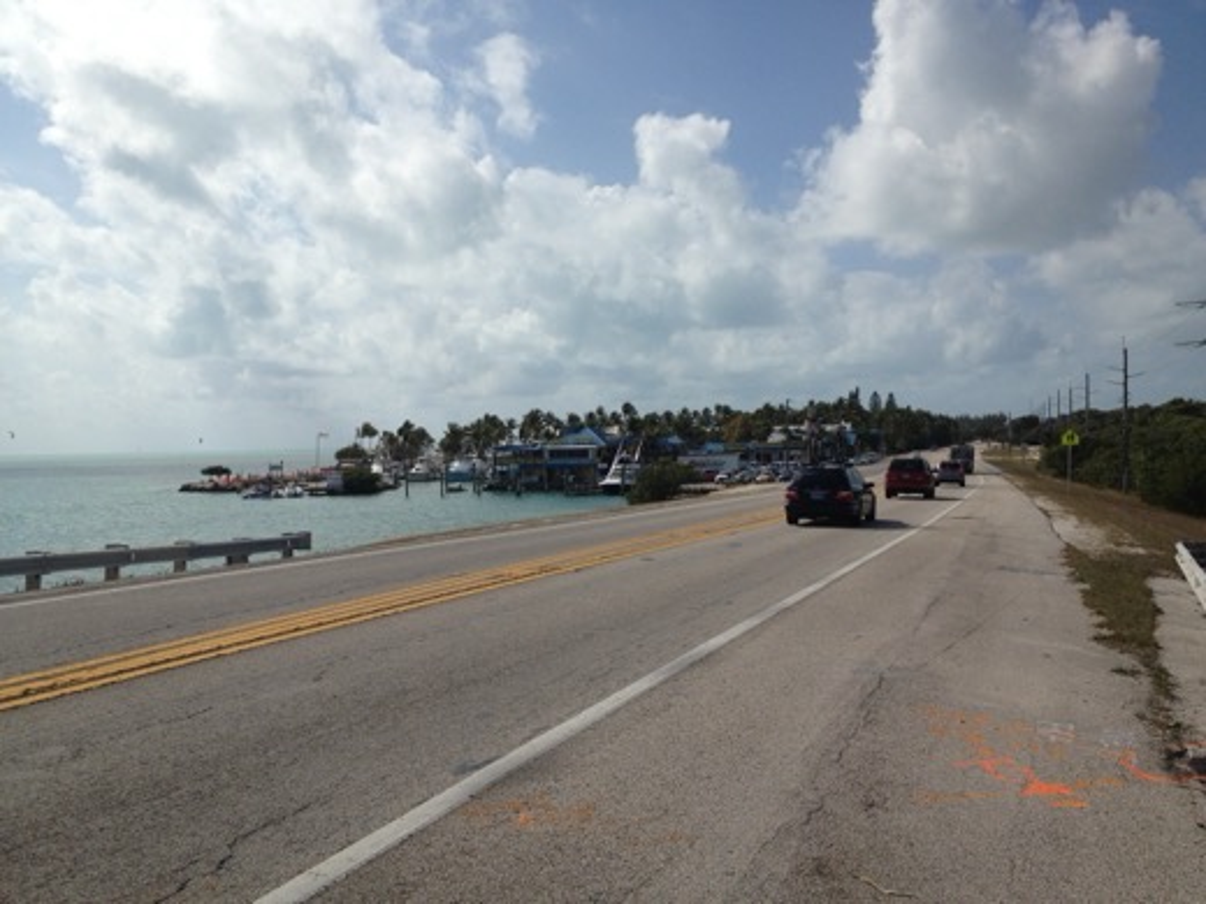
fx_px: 1219
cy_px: 452
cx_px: 603
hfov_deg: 52.6
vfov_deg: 40.7
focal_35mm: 35
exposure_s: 1/4608
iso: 64
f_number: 2.4
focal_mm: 4.28
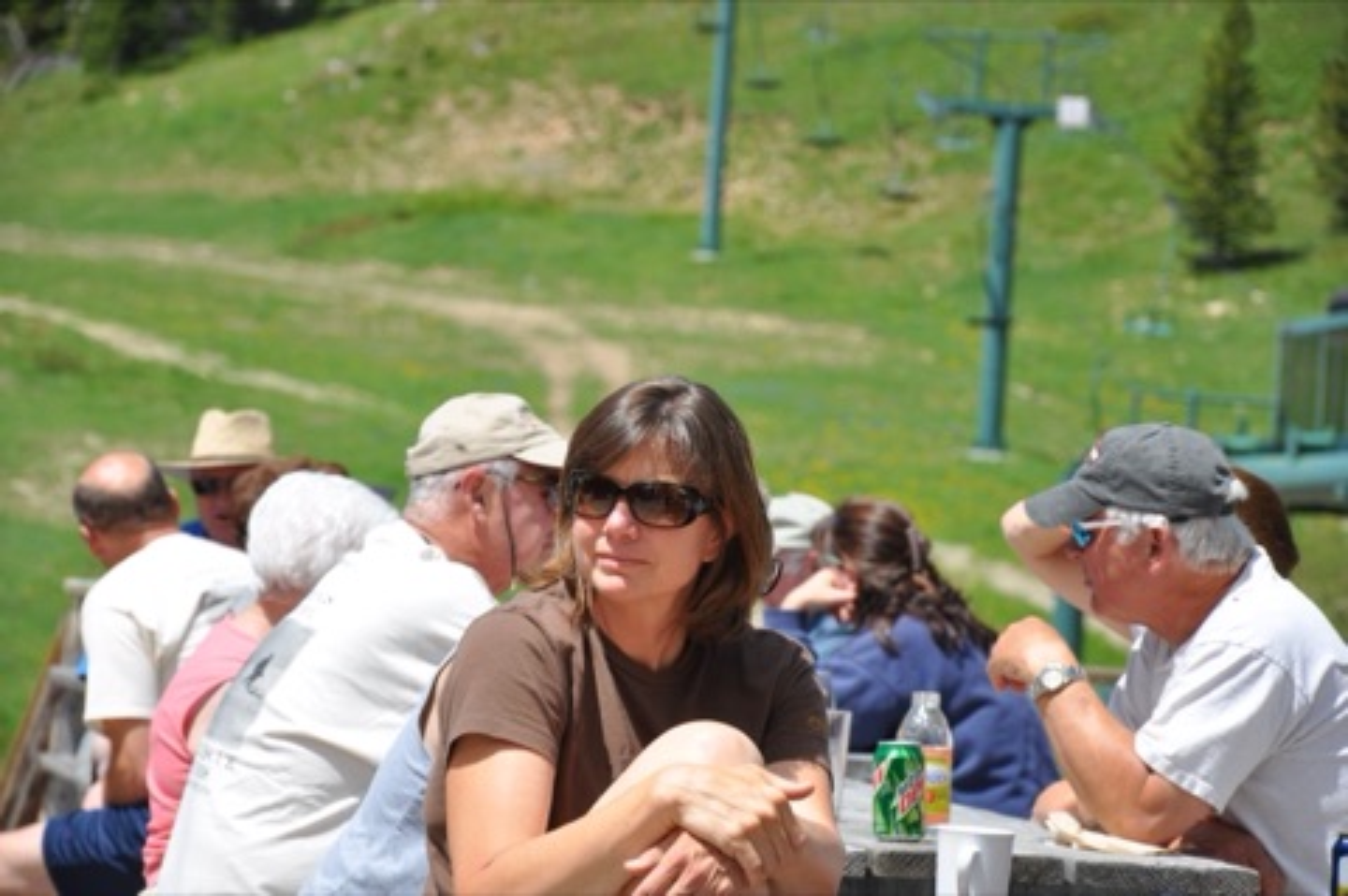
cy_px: 448
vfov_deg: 8.7
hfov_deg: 13.1
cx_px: 674
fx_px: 5891
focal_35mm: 158
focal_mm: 105
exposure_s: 1/800
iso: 200
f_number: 7.1
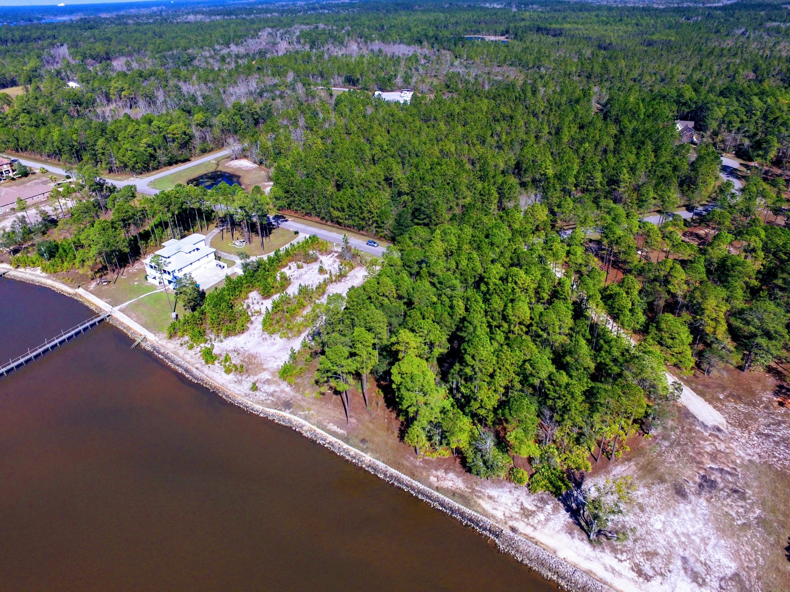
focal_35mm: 20
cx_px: 395
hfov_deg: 81.7
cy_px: 296
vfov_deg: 66.0
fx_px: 456
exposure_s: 1/1789
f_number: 2.8
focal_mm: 3.61
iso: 100
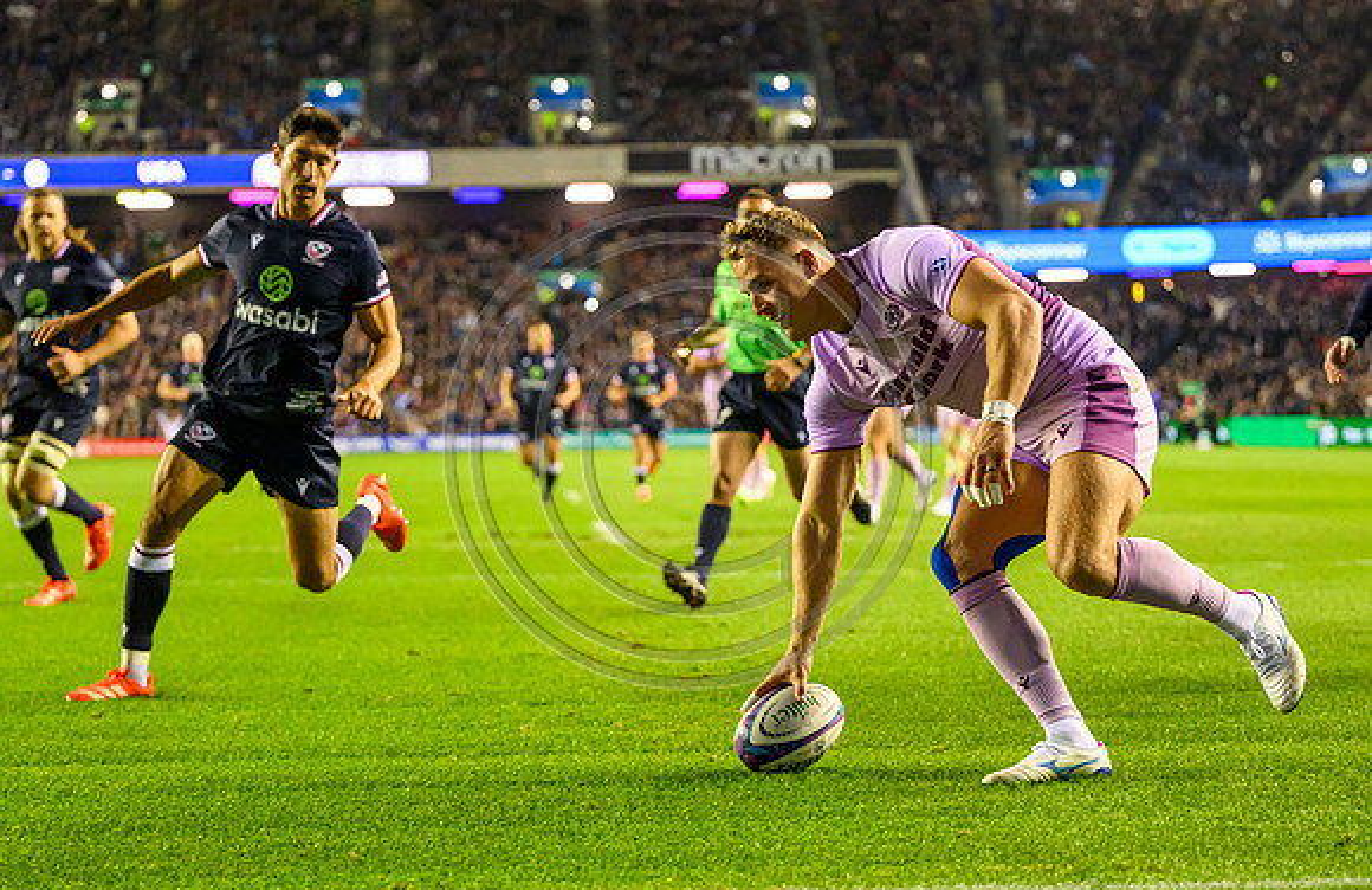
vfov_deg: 13.0
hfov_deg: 20.0
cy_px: 498
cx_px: 781
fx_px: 3890
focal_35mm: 103
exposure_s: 1/1000
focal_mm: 78
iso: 5000
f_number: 2.8
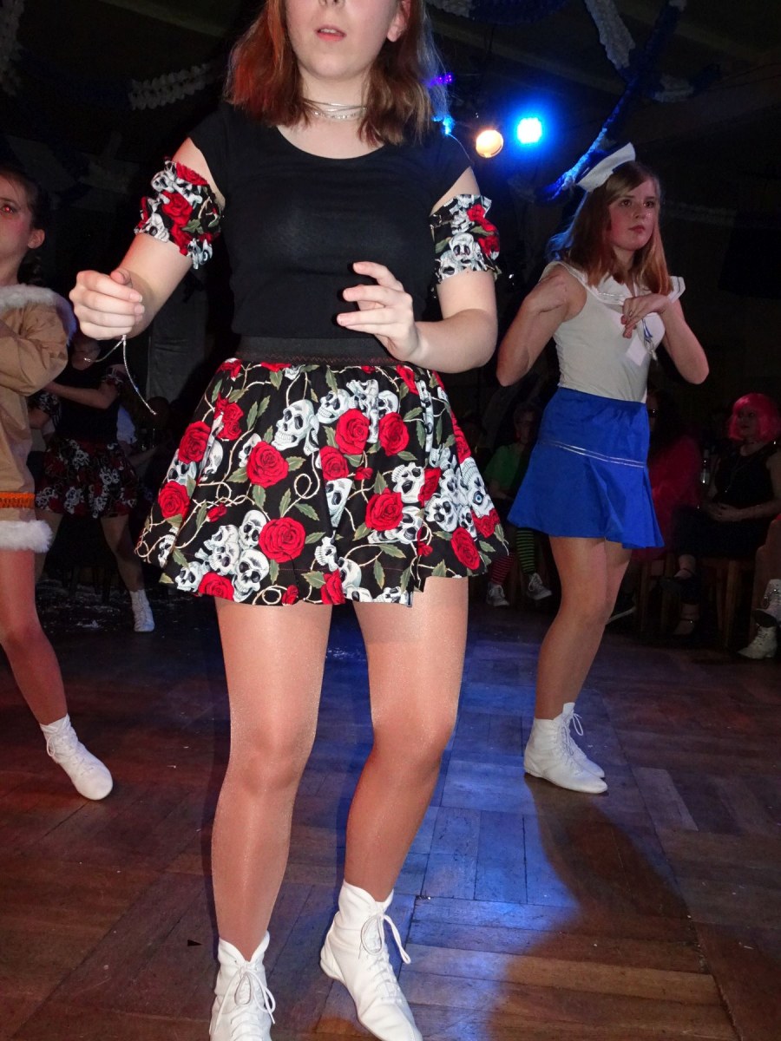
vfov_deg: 56.8
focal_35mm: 32
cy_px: 520
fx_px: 963
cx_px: 390
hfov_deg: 44.2
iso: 800
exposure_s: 1/500
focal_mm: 5.43
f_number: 4
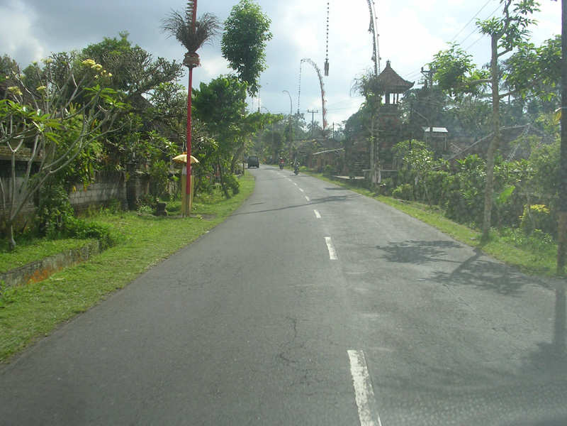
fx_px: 622
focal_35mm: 38
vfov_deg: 37.7
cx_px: 284
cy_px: 213
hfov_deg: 49.0
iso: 50
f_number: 5.6
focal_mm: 5.8
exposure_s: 1/311
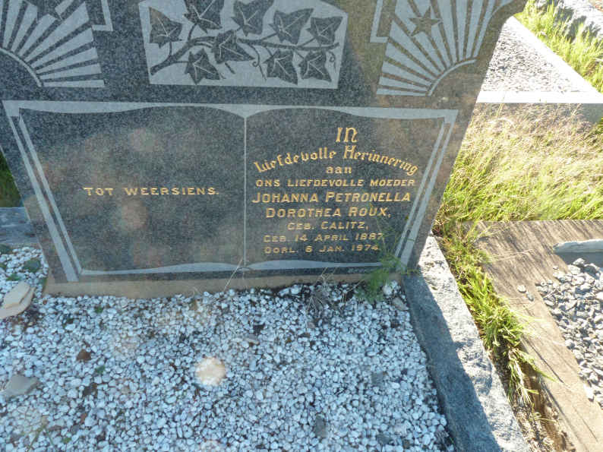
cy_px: 226
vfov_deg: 54.9
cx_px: 302
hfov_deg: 69.4
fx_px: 435
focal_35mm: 25
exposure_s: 1/30
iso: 100
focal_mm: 4.1
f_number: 6.3
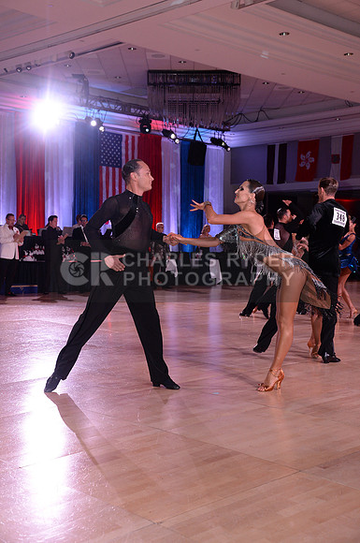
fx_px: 752
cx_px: 180
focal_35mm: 50
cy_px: 272
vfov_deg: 39.6
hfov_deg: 26.9
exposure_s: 1/250
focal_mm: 50
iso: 2000
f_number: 5.6
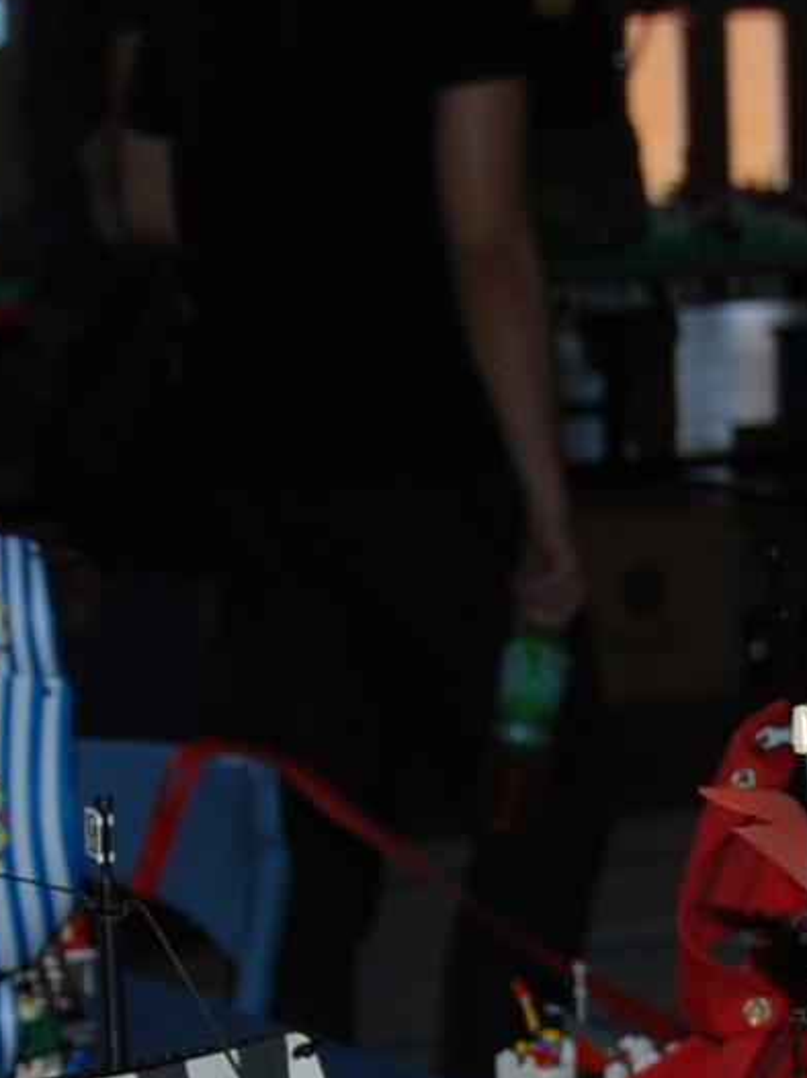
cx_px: 739
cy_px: 1088
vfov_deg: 9.5
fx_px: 6440
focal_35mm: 207
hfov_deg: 7.2
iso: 100
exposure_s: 1/60
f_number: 4
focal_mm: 26
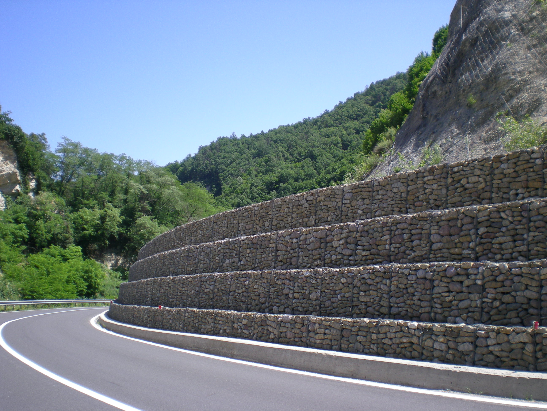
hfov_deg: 49.0
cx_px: 274
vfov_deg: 37.7
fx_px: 600
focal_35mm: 38
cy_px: 206
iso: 50
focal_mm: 6.3
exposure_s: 1/205
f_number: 4.6
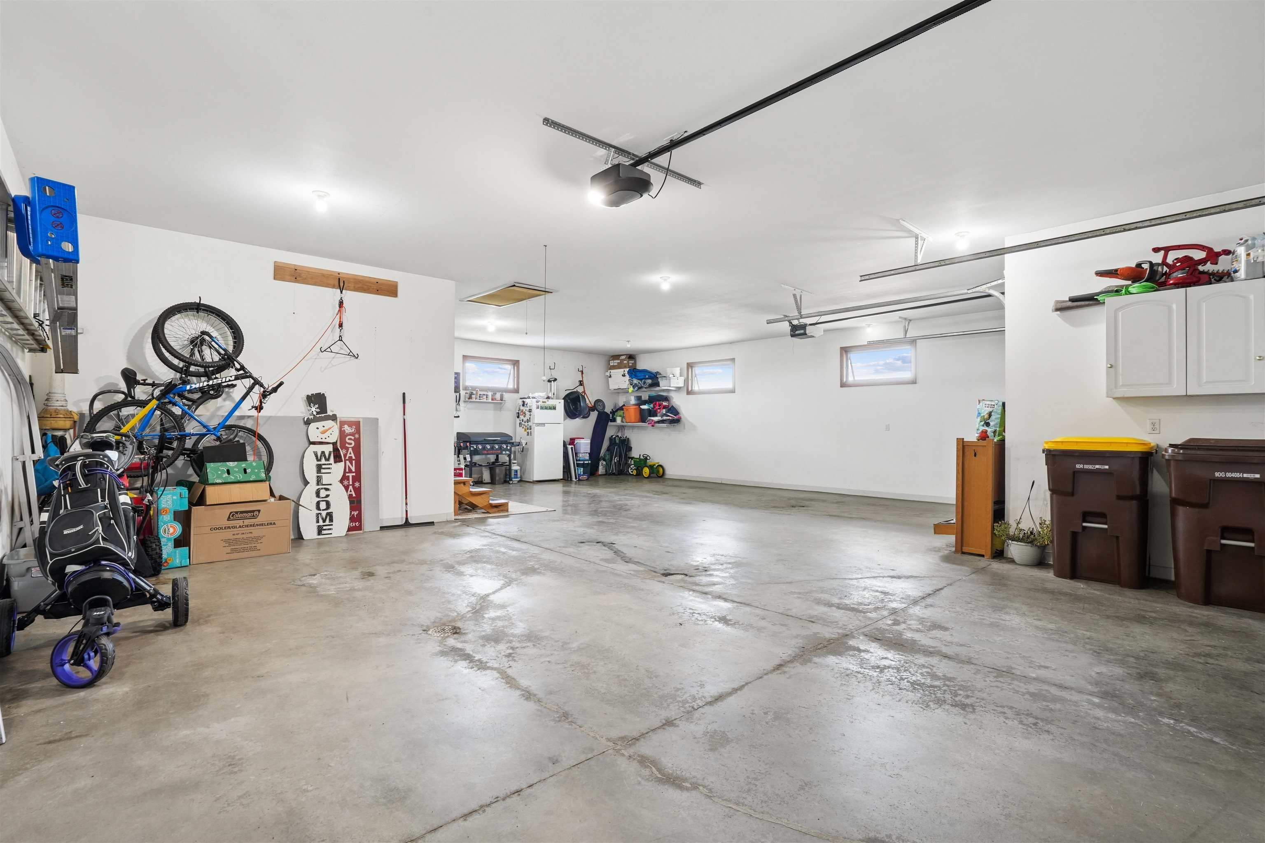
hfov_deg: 96.7
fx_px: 562
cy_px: 422
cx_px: 632
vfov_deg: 73.7
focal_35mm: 16
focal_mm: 16
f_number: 10
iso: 800
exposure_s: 1/5
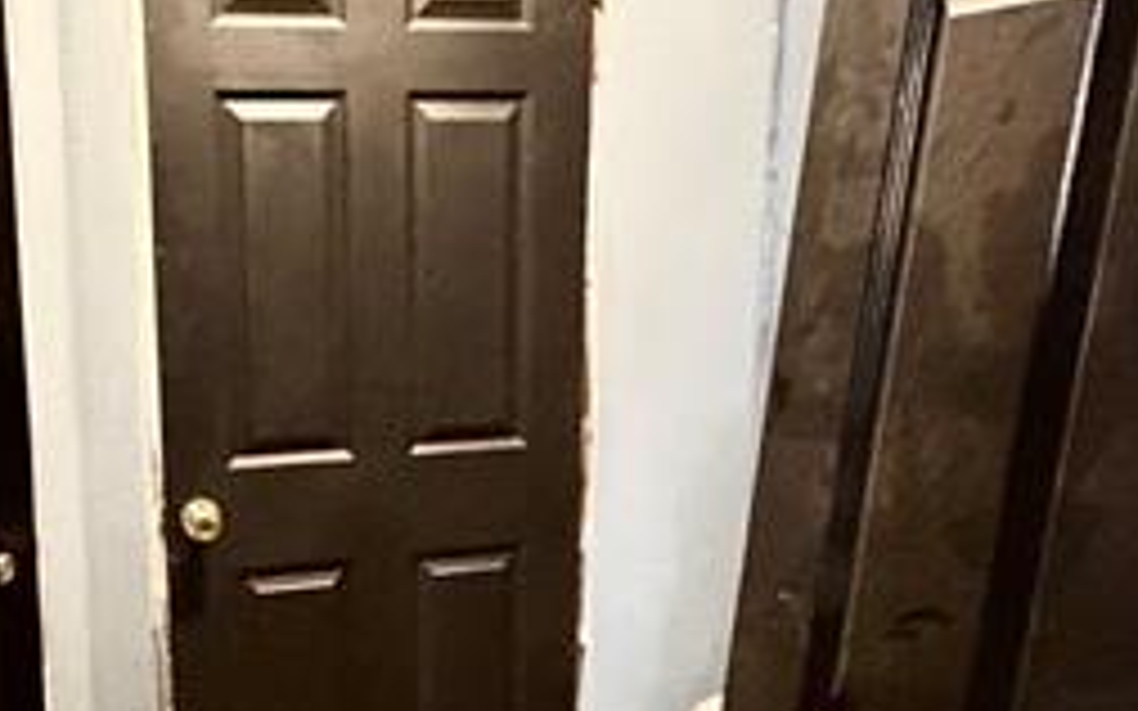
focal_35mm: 45
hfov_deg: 43.5
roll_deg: -0.2
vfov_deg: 28.2
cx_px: 346
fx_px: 1395
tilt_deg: -13.4
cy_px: 522
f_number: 2.2
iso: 1000
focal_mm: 2.22
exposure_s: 1/40
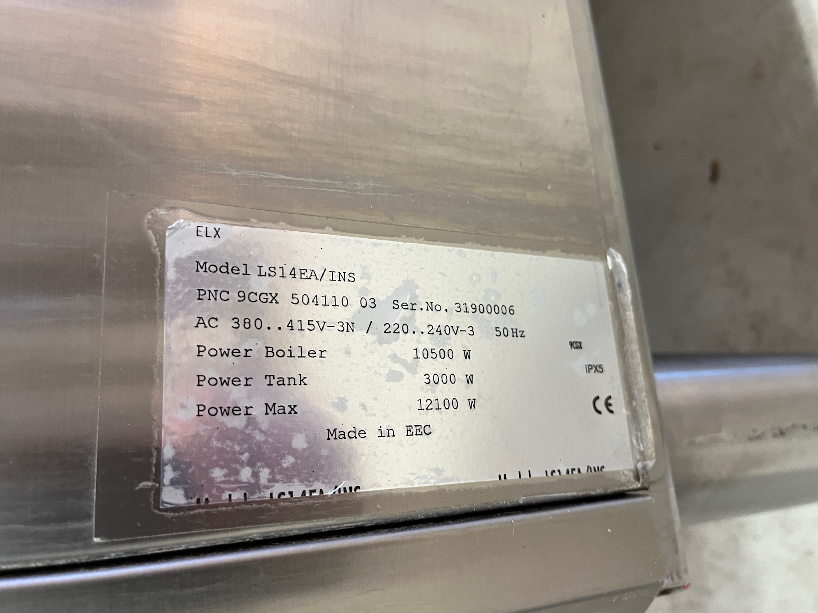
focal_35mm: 27
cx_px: 412
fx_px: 638
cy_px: 302
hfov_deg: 65.3
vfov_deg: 51.4
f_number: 1.6
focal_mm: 5.1
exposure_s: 1/50
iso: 250
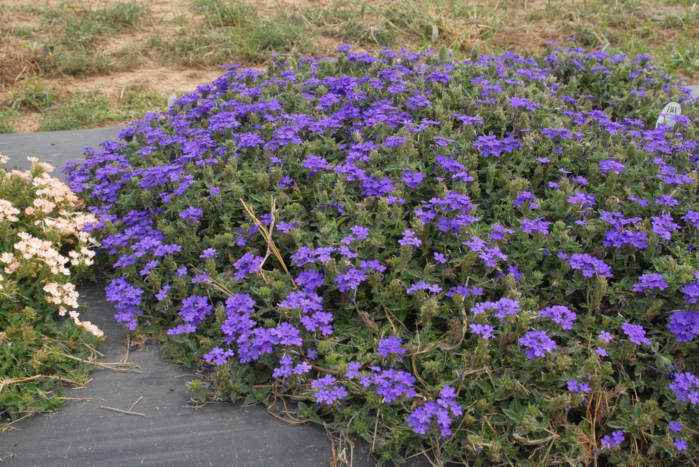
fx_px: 816
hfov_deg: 46.4
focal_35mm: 42
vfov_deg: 32.0
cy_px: 234
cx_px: 350
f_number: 8
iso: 400
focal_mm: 28
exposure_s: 1/250
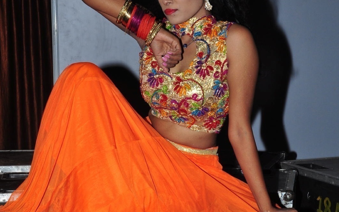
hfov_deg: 25.6
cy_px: 174
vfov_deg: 16.0
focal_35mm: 81
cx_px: 169
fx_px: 746
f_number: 10
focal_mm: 35
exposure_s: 1/125
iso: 400
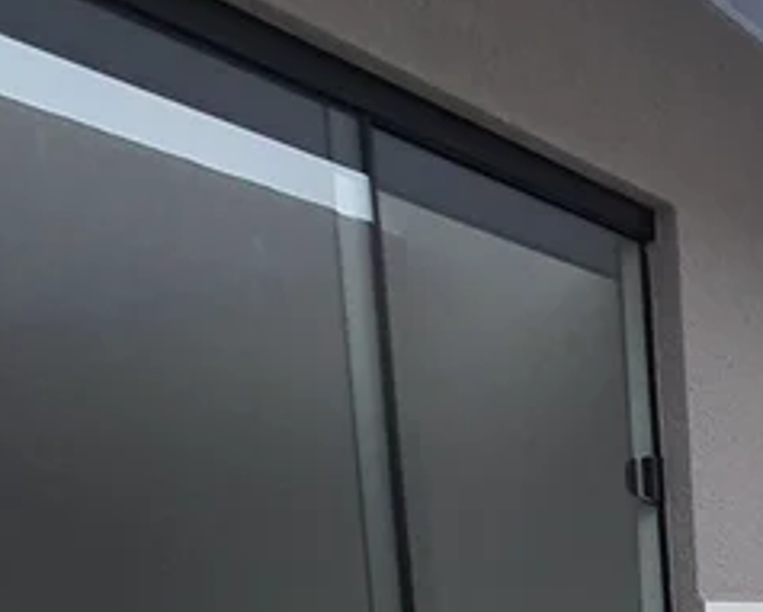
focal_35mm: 44
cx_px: 1141
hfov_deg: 28.1
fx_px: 995
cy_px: 783
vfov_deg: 28.5
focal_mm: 1.74
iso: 50
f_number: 2.2
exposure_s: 1/127
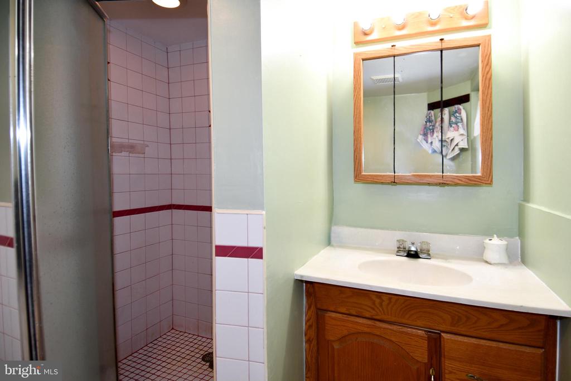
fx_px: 286
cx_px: 286
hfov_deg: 90.0
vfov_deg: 67.4
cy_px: 190
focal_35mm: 18
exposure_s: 1/60
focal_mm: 12
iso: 360
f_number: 4
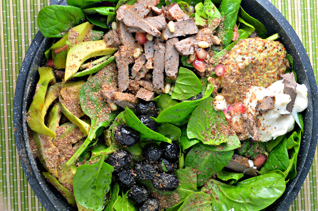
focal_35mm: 82
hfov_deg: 24.6
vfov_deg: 16.5
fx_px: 728
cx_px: 159
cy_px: 106
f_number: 5.6
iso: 100
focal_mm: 55
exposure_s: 1/25
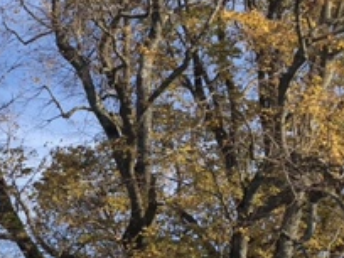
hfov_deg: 21.7
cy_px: 155
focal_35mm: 88
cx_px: 24
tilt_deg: +25.4
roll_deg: +1.7
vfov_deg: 16.8
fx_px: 875
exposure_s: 1/1368
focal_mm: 3.99
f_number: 1.8
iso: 20
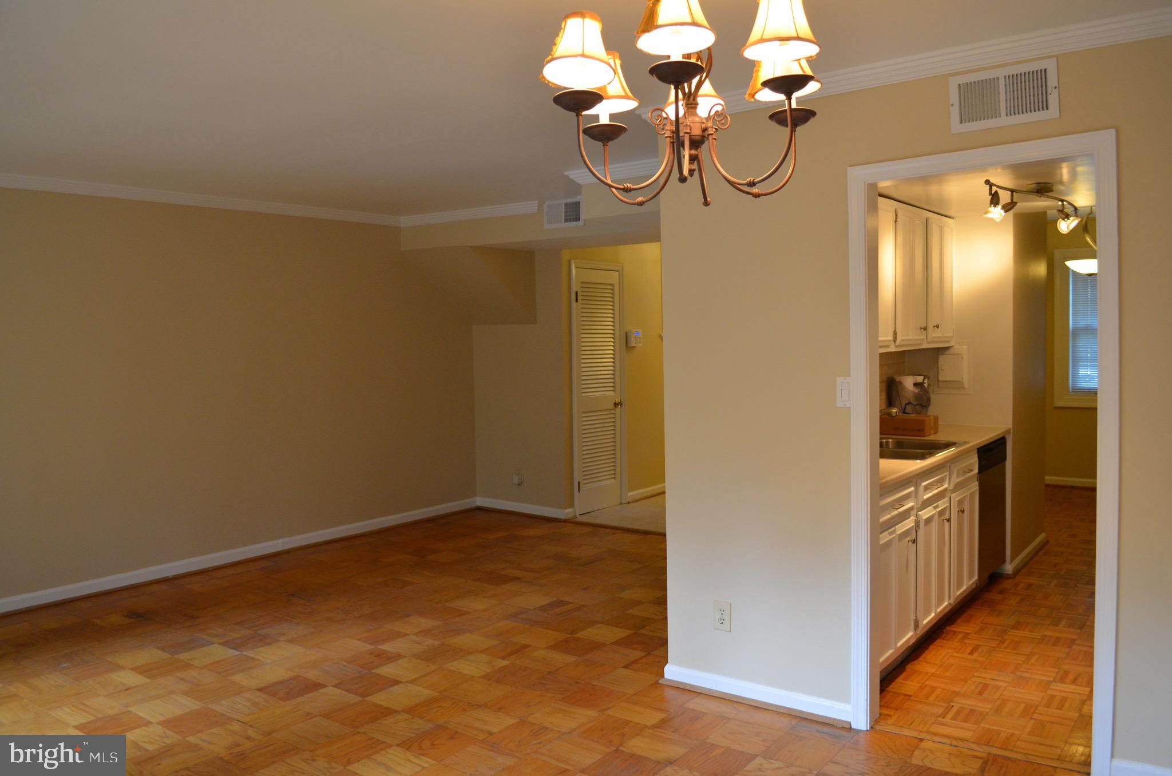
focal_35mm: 27
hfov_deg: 67.5
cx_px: 586
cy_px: 388
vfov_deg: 47.7
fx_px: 877
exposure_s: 1/60
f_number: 4
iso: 800
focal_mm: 18
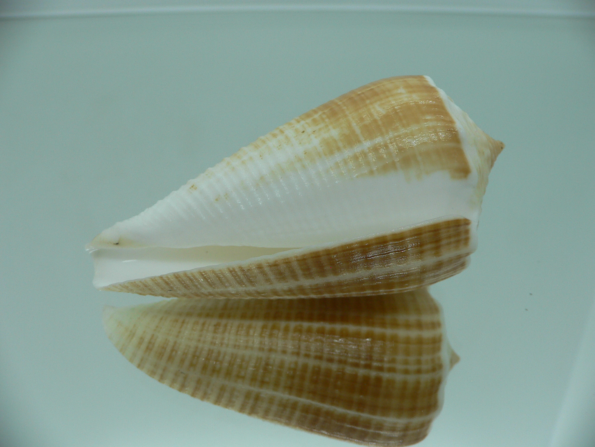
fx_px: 602
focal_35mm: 35
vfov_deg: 40.7
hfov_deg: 52.6
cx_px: 298
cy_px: 224
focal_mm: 4.6
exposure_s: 1/60
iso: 80
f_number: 2.8
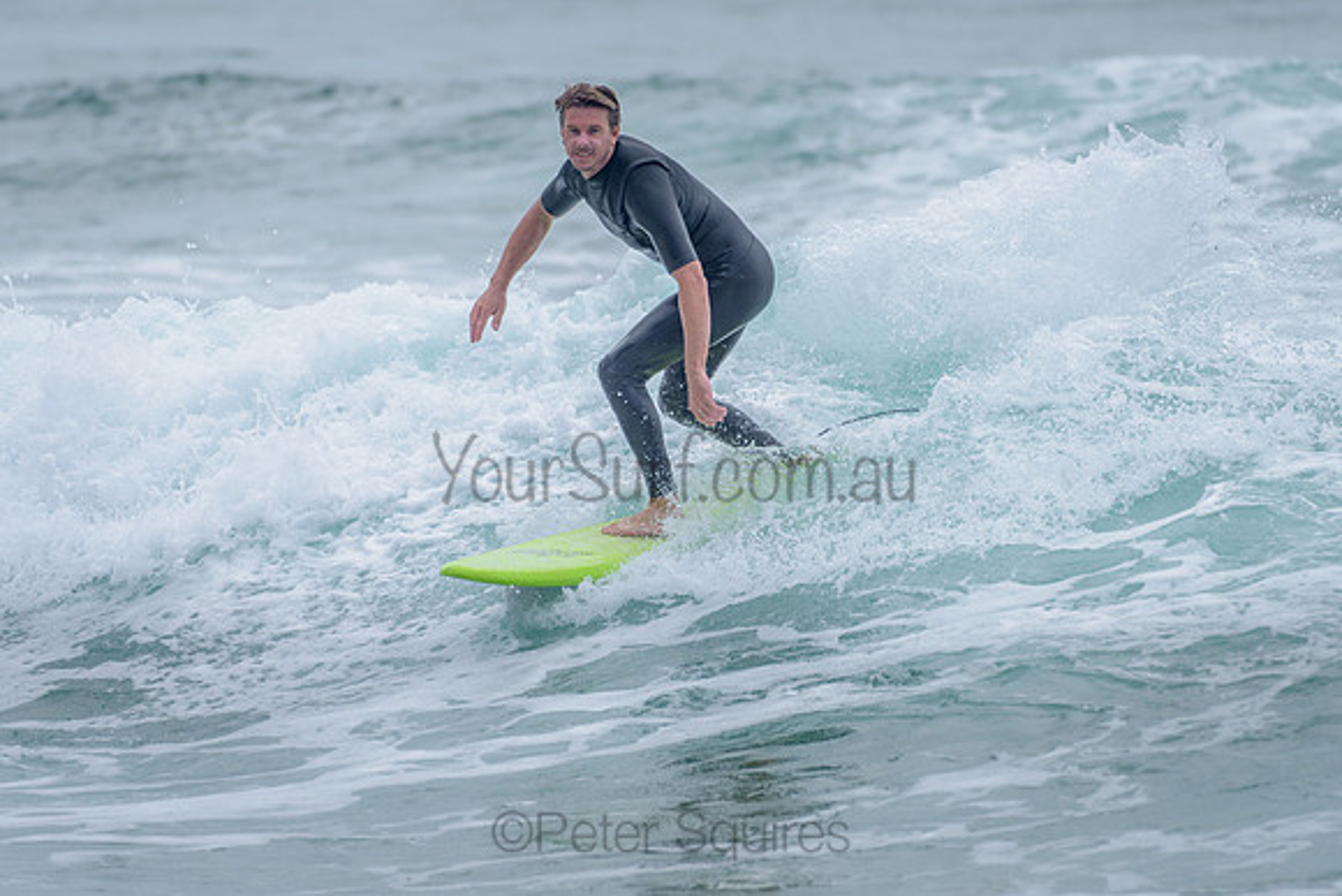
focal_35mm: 613
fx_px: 22859
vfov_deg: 2.2
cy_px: 392
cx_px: 584
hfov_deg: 3.4
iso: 180
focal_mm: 500
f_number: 5.6
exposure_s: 1/2000
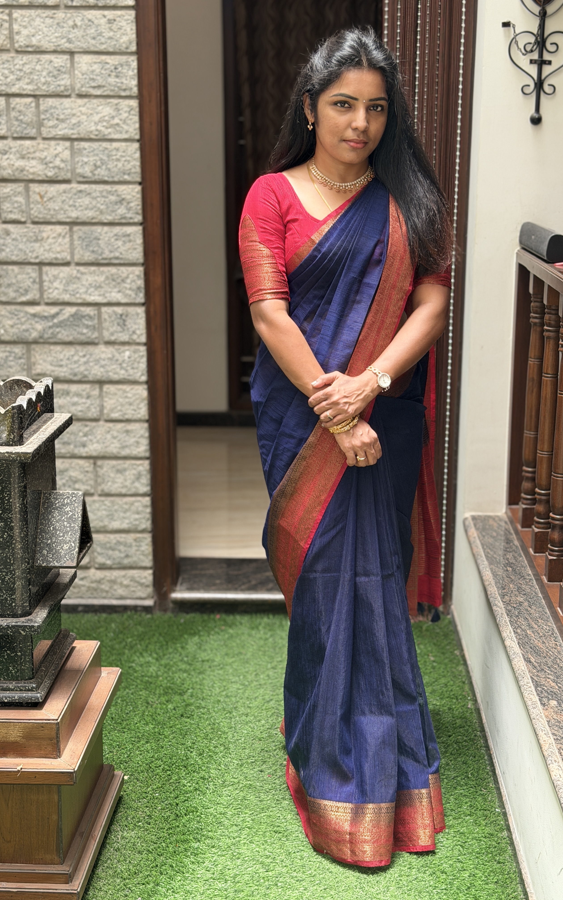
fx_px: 1252
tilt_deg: -14.7
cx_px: 331
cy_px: 449
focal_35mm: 51
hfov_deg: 25.3
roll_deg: -2.1
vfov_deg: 39.6
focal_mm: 6.76
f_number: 1.78
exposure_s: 1/119
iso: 100
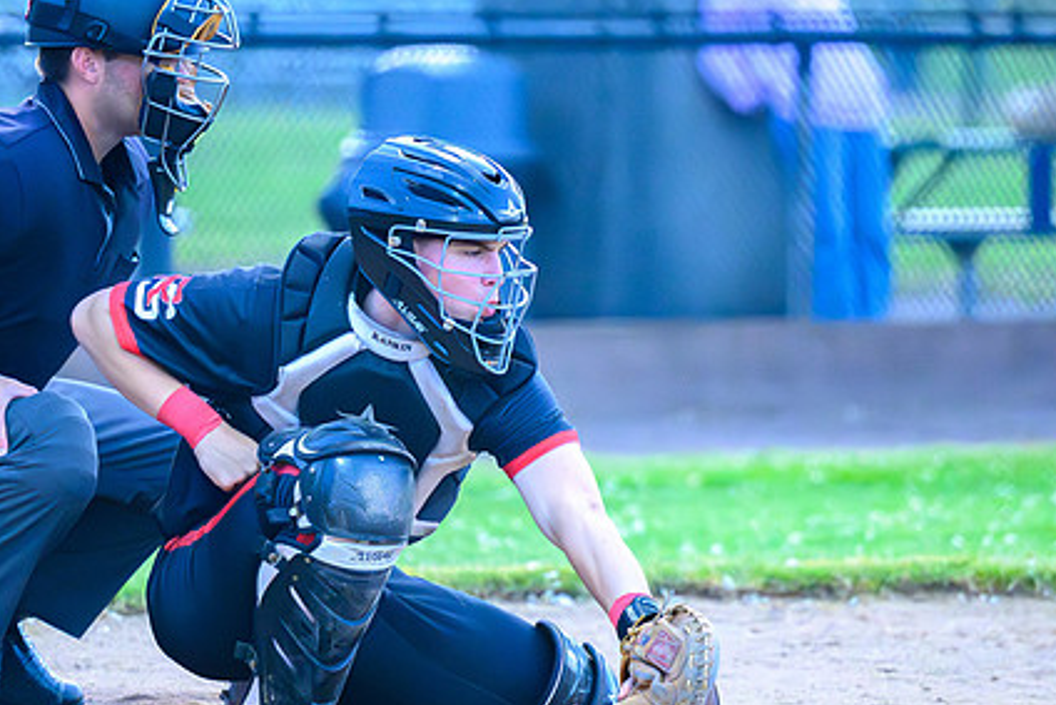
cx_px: 443
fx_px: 10739
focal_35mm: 366
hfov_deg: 5.6
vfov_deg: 3.8
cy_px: 325
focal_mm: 175
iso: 10000
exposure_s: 1/2500
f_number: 2.8
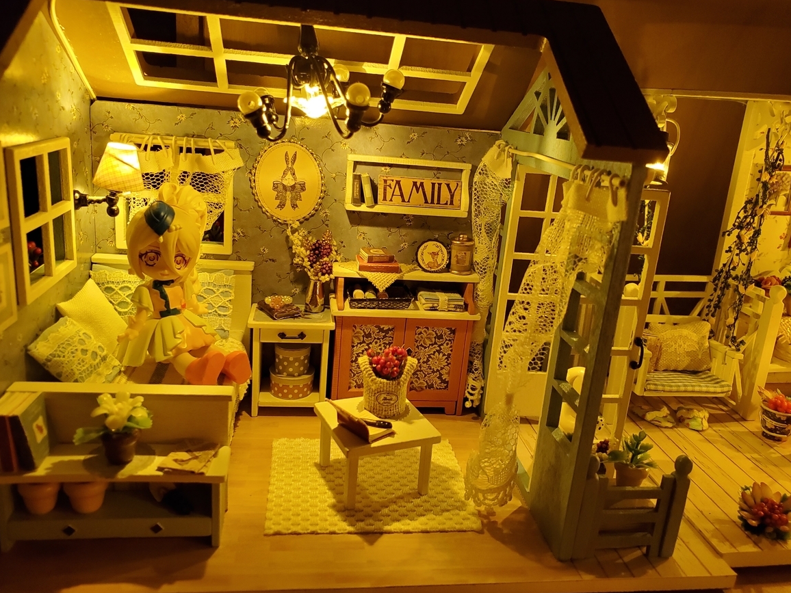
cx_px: 398
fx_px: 617
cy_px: 288
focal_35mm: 27
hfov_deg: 65.3
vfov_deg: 51.3
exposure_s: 1/50
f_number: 2.4
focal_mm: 4.3
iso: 320
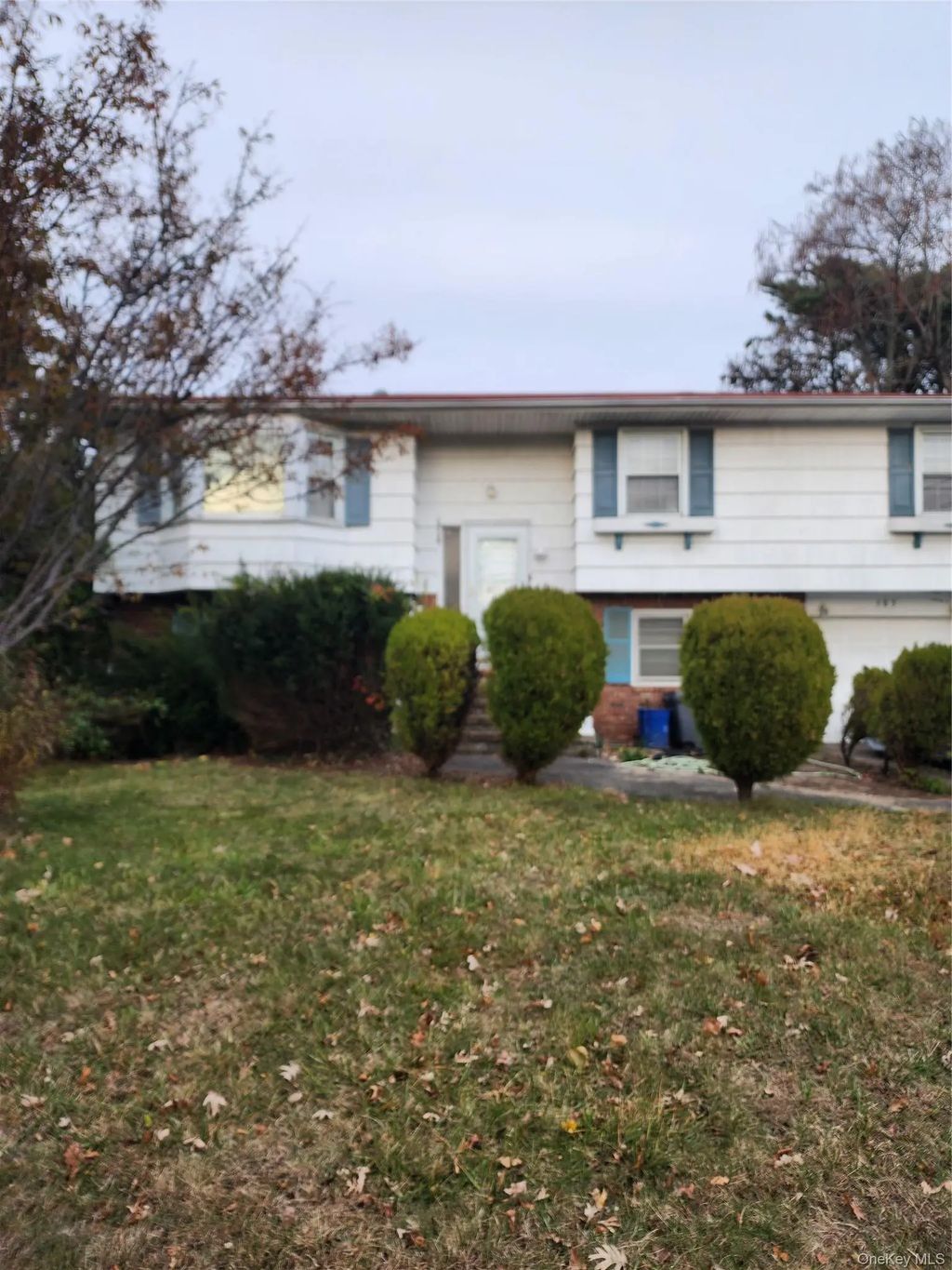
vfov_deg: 73.9
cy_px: 635
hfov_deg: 58.9
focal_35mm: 23
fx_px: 843
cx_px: 476
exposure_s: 1/202
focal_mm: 6.4
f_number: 1.8
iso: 12
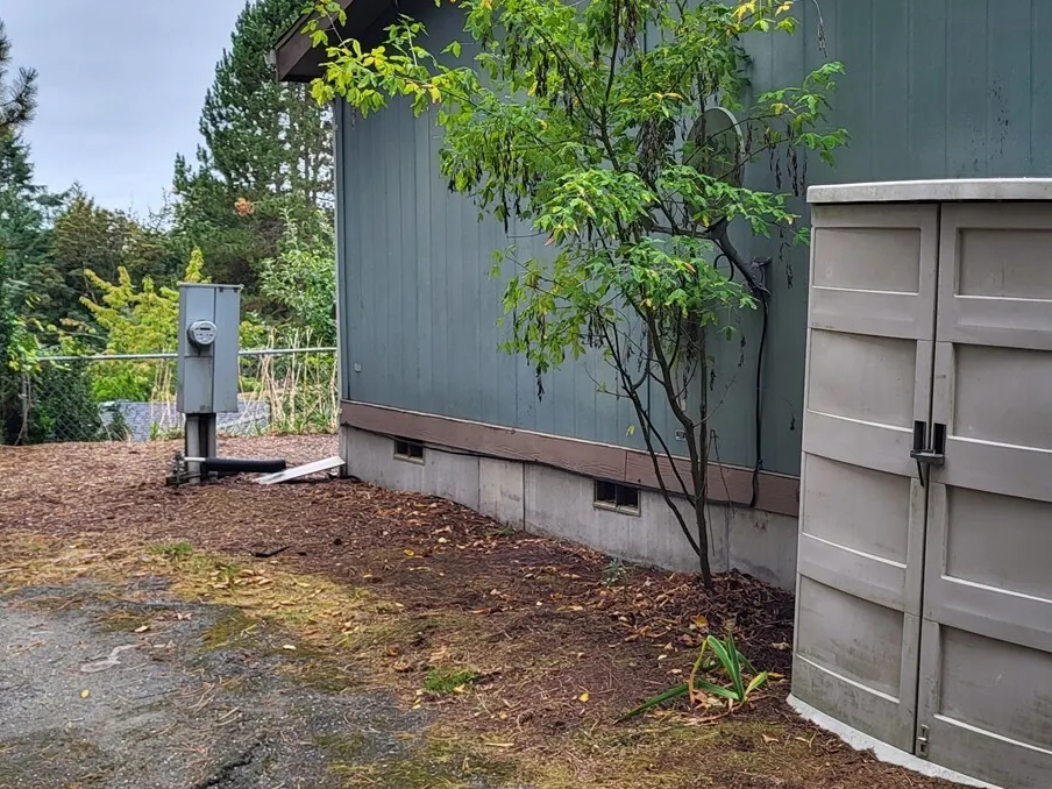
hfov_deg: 40.7
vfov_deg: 31.5
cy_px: 363
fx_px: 1398
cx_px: 701
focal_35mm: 46
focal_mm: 5.4
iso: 40
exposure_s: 1/132
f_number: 1.8
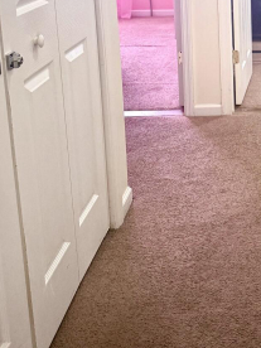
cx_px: 299
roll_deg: -0.5
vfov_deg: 31.6
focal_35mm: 58
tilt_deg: -10.4
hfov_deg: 23.4
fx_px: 583
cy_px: 31
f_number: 1.78
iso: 250
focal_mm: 6.76
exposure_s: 1/60
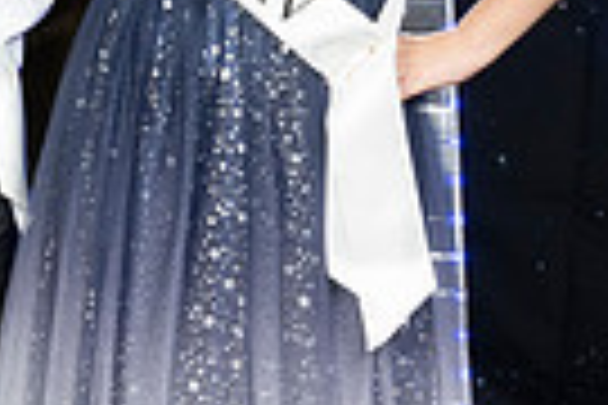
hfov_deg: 12.1
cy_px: -13
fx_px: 2601
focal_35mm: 154
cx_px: -523
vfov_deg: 8.9
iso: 320
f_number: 9
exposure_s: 1/100
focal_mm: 26.5
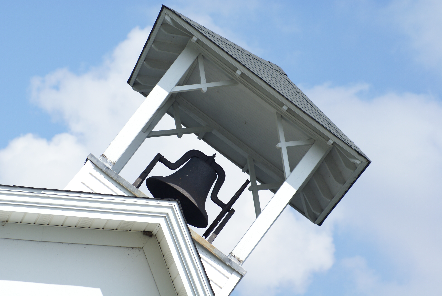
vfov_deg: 5.7
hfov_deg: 8.6
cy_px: 148
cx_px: 221
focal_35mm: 240
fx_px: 2950
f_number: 8
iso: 100
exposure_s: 1/320
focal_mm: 160
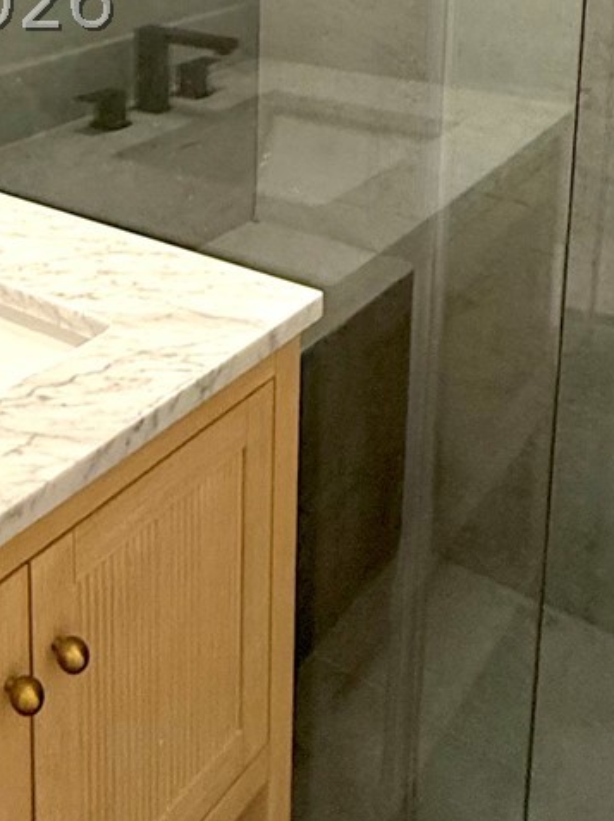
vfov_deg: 36.4
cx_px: 12
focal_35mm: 47
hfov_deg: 29.0
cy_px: 0
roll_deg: +1.4
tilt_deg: -10.0
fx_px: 1113
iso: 400
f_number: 2.2
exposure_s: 1/60
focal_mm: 2.22
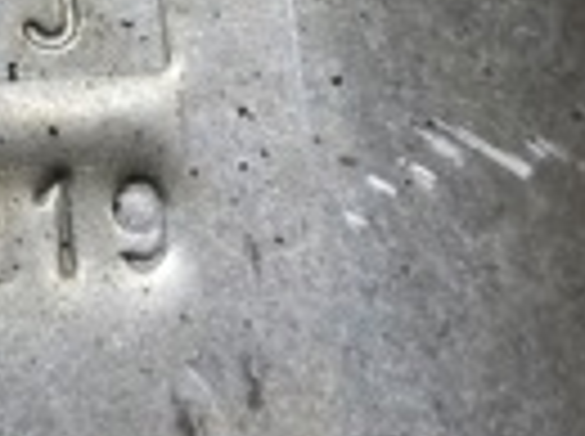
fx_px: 2075
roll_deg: -1.4
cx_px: -148
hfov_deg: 15.4
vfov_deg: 11.3
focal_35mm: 123
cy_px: -290
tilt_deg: -44.4
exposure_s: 1/100
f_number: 1.8
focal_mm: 4.25
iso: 50
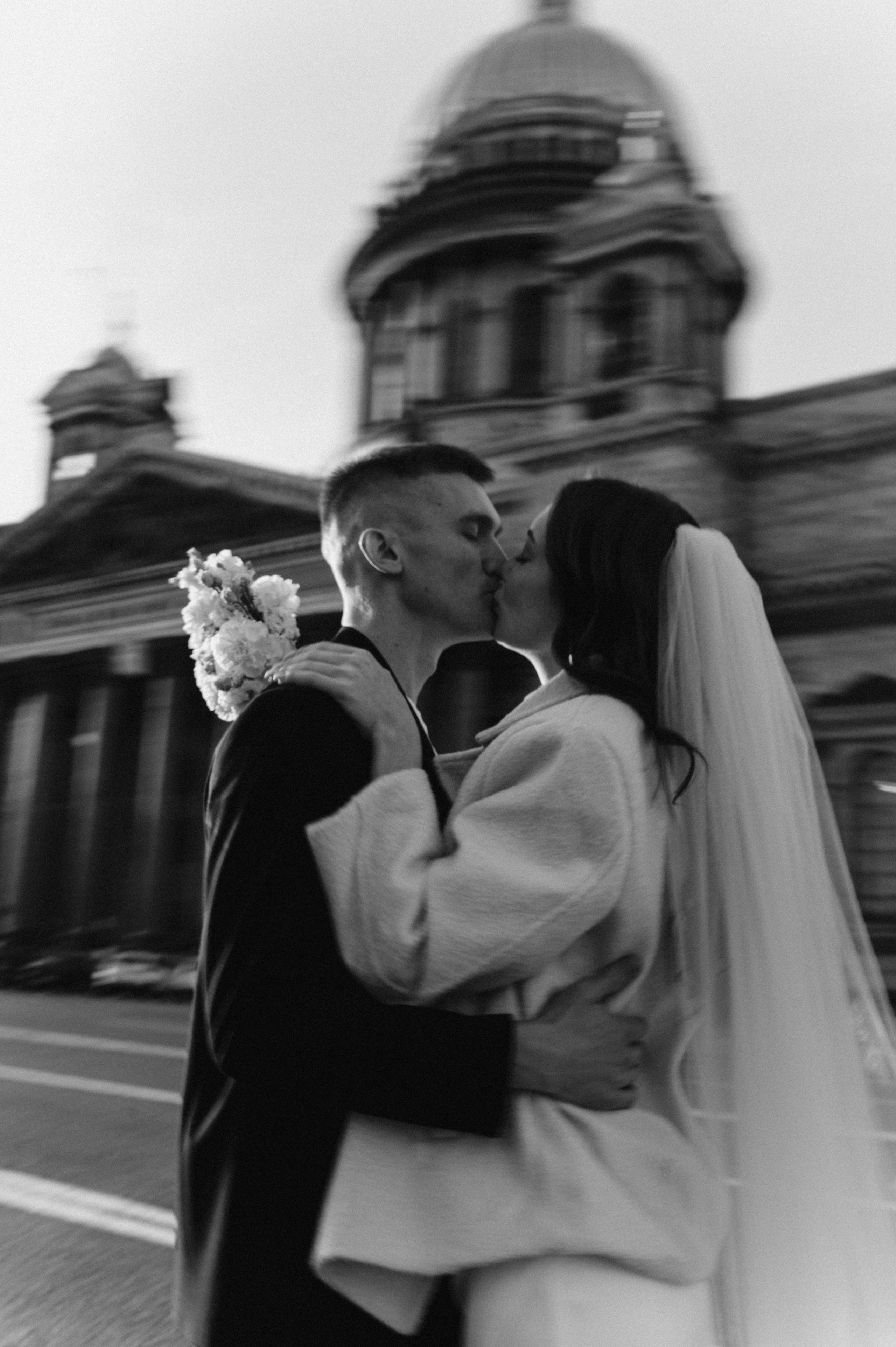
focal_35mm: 35
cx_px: 448
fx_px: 1308
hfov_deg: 37.8
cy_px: 674
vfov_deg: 54.5
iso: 64
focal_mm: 35
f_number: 9
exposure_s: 1/30
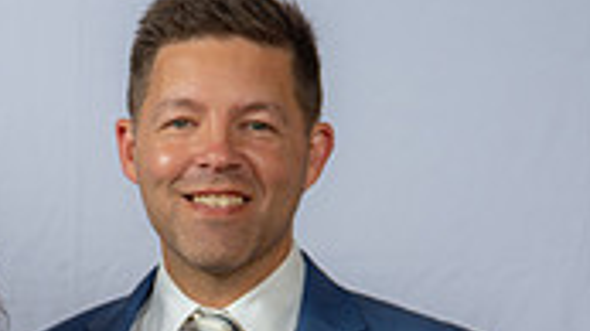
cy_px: 543
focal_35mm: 232
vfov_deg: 5.2
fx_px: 3627
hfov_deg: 9.3
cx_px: 99
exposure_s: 1/200
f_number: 6.3
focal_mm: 66
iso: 250
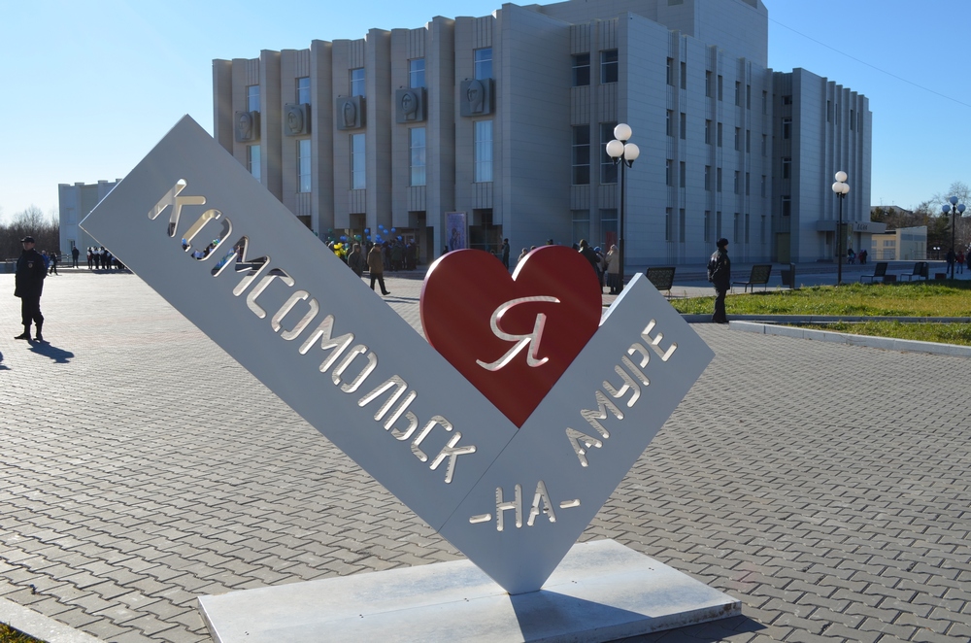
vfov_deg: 36.7
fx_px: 969
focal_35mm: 36
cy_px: 322
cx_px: 486
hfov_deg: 53.2
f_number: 8
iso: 110
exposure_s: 1/250
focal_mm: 24
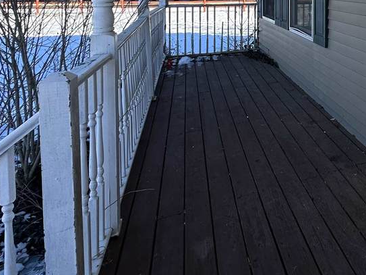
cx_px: 357
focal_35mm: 33
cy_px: -6
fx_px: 349
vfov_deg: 37.8
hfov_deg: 47.2
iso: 40
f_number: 2.2
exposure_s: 1/523
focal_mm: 2.22
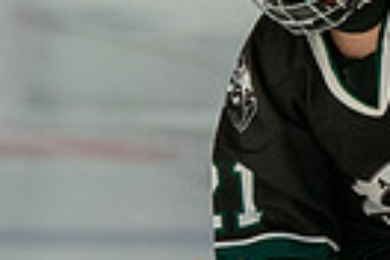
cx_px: 386
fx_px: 14266
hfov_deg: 1.6
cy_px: 252
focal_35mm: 1317
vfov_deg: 1.0
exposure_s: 1/4000
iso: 1600
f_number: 3.5
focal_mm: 261
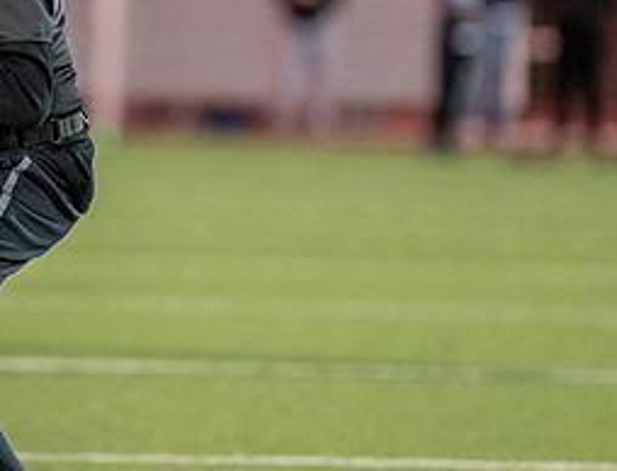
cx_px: -22
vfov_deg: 3.0
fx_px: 8935
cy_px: -40
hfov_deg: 3.9
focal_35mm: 498
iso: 4000
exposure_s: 1/1000
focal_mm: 167
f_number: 2.8
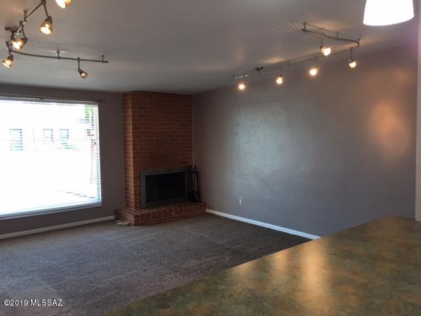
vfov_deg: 48.2
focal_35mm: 29
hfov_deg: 61.7
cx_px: 210
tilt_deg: -4.0
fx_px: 353
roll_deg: +0.7
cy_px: 158
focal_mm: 4.15
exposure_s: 1/30
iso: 32
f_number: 2.2
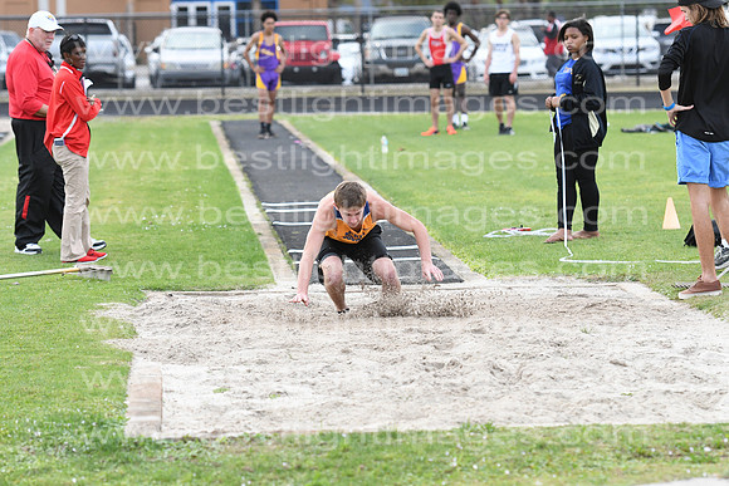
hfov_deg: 11.4
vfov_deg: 7.6
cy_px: 243
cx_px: 364
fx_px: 3646
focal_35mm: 180
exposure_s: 1/2000
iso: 1600
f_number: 4
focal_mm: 120
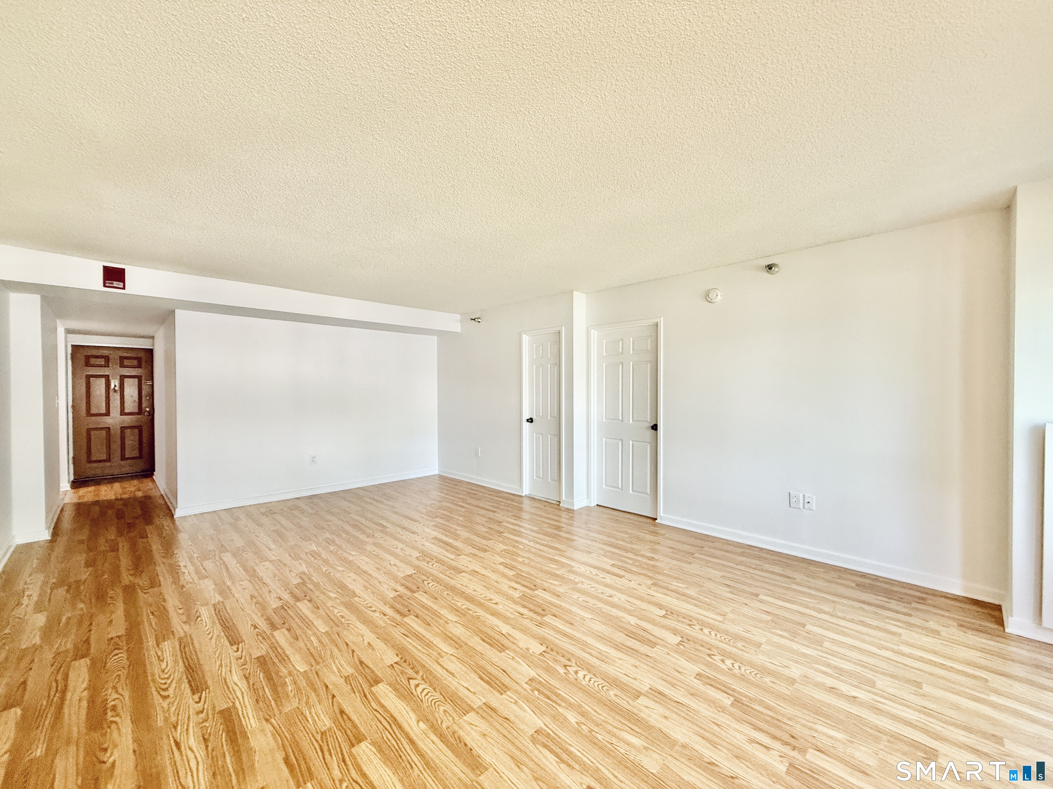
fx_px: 426
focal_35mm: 14
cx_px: 526
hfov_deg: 102.1
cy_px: 394
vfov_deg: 85.7
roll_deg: -0.4
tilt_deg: -0.4
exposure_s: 1/60
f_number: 2.2
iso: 250
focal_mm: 2.22
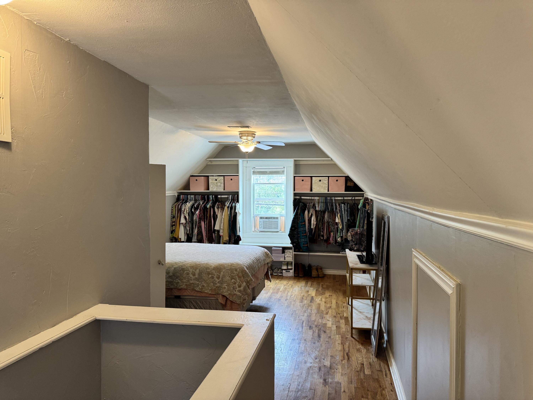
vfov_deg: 56.8
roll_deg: +0.2
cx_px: 266
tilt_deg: -2.1
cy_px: 200
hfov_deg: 71.6
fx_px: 370
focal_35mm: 24
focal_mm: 6.76
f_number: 1.78
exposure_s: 1/60
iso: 250
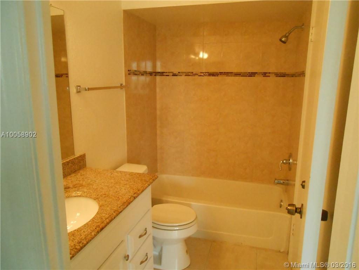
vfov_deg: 53.1
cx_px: 180
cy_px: 135
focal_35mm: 26
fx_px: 270
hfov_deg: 67.3
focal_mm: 4.6
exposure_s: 1/50
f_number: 3.5
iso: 800
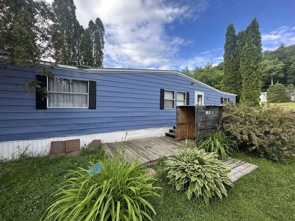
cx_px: 148
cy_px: 110
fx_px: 119
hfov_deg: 102.1
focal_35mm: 14
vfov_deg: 85.7
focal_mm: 2.22
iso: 40
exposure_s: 1/363
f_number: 2.2
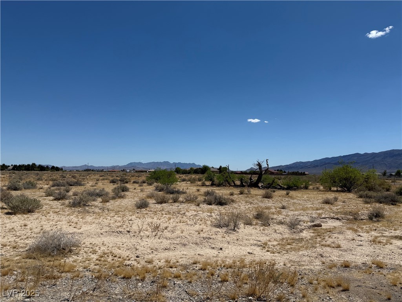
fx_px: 279
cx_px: 201
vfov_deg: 56.8
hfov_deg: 71.6
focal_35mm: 24
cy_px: 151
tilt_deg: +4.1
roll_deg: -0.5
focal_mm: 6.76
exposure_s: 1/11905
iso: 80
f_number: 1.78
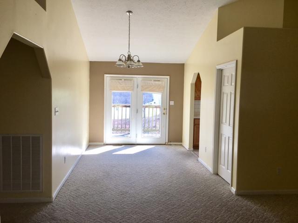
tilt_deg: -3.6
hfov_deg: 61.7
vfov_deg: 48.2
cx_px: 149
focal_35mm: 29
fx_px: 250
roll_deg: -1.7
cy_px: 112
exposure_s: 1/120
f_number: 2.2
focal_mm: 4.15
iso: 25
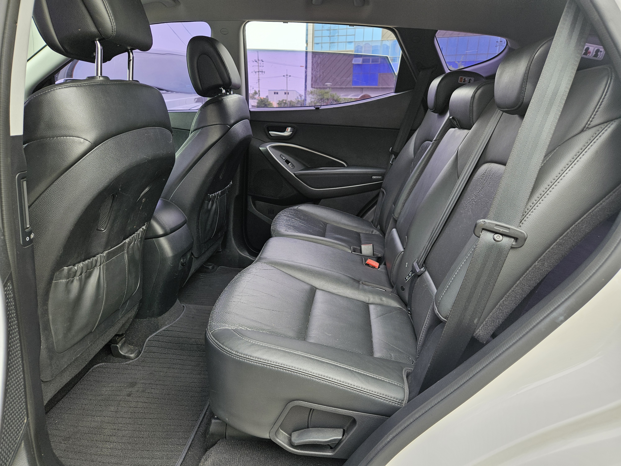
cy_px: 233
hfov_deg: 73.9
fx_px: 413
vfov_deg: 58.9
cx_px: 310
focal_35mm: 23
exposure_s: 1/207
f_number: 1.8
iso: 64
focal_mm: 5.4
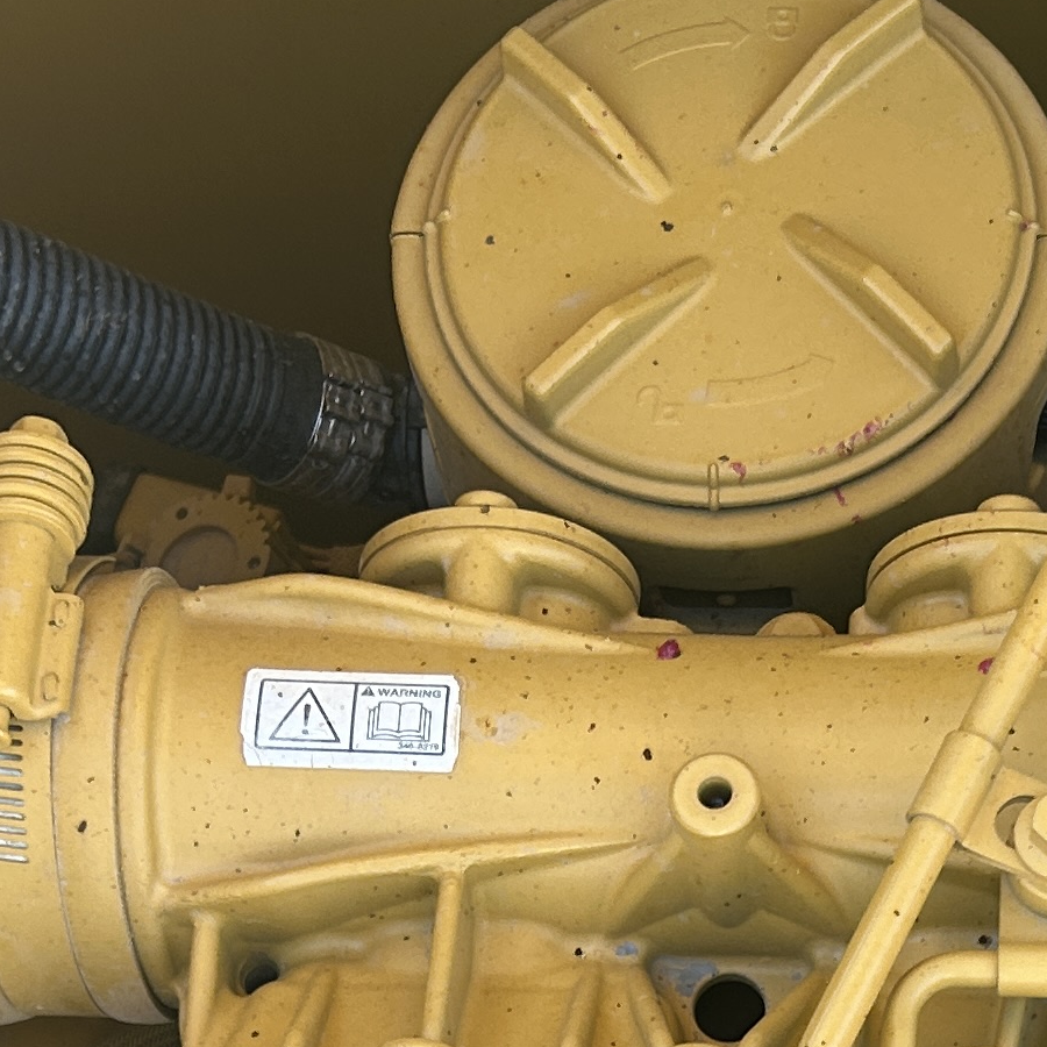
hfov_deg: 16.8
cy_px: 1472
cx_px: 814
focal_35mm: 103
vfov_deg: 15.8
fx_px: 3525
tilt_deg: -73.5
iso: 50
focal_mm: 5.7
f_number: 1.5
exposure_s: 1/171
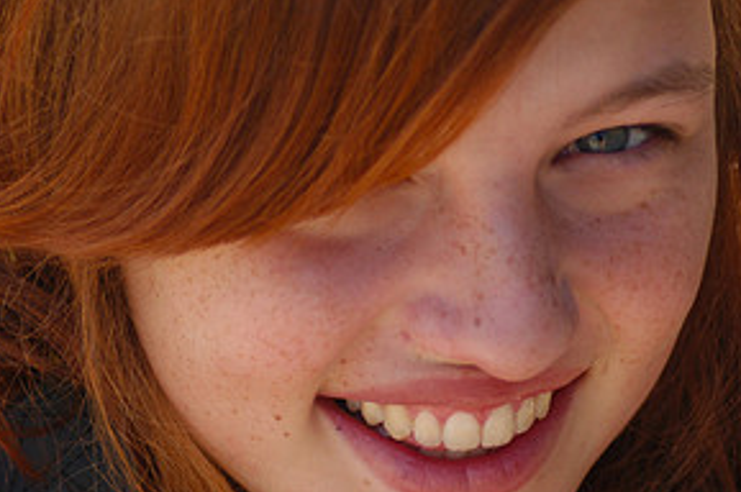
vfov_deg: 5.1
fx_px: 5572
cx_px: 420
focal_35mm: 271
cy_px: 197
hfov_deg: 7.6
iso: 200
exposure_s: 1/350
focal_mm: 90
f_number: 4.2
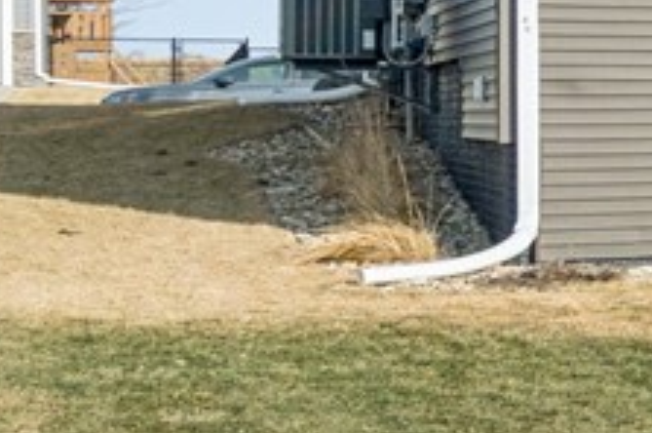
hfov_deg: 9.3
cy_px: -224
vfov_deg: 10.8
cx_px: 2343
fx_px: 2206
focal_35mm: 122
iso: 400
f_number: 8
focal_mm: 16
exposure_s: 1/1600
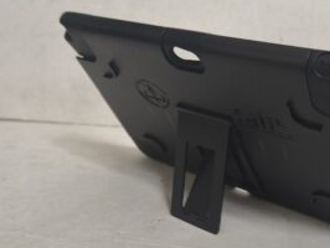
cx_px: 208
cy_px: 140
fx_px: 439
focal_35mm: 46
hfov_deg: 40.9
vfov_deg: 31.5
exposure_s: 1/33.3
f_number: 1.6
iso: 640
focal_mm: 6.57
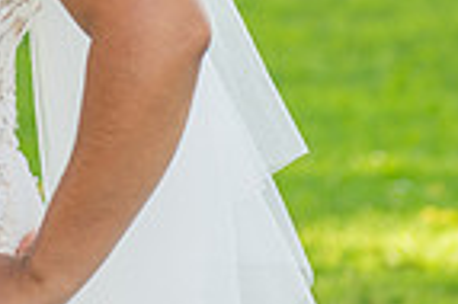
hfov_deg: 6.4
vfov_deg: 4.3
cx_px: -196
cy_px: -203
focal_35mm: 319
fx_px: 4054
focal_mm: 70
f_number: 3.5
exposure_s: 1/200
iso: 200
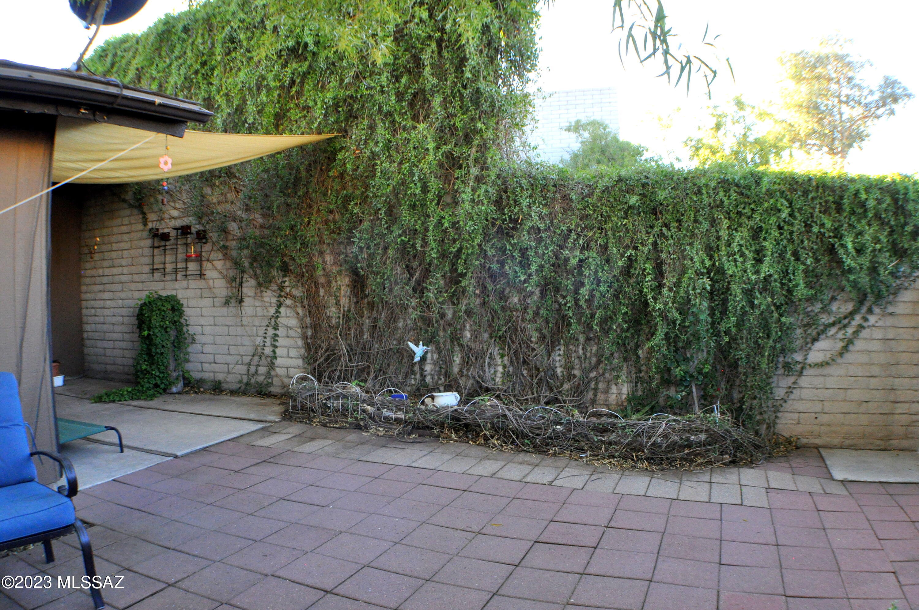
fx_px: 918
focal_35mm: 36
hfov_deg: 53.2
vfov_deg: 36.8
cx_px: 460
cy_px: 305
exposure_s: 1/200
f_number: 7.1
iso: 1600
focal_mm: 24
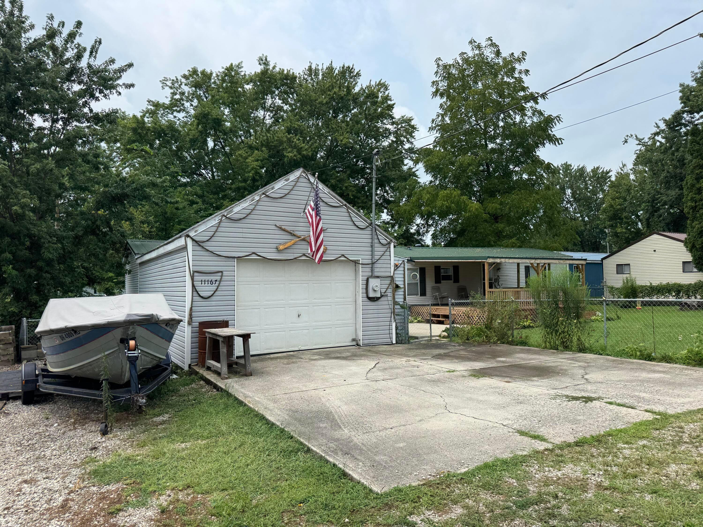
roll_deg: -2.6
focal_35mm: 24
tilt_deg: -2.0
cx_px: 352
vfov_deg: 56.8
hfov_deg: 71.6
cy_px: 264
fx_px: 487
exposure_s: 1/3597
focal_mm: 6.76
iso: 80
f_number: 1.78
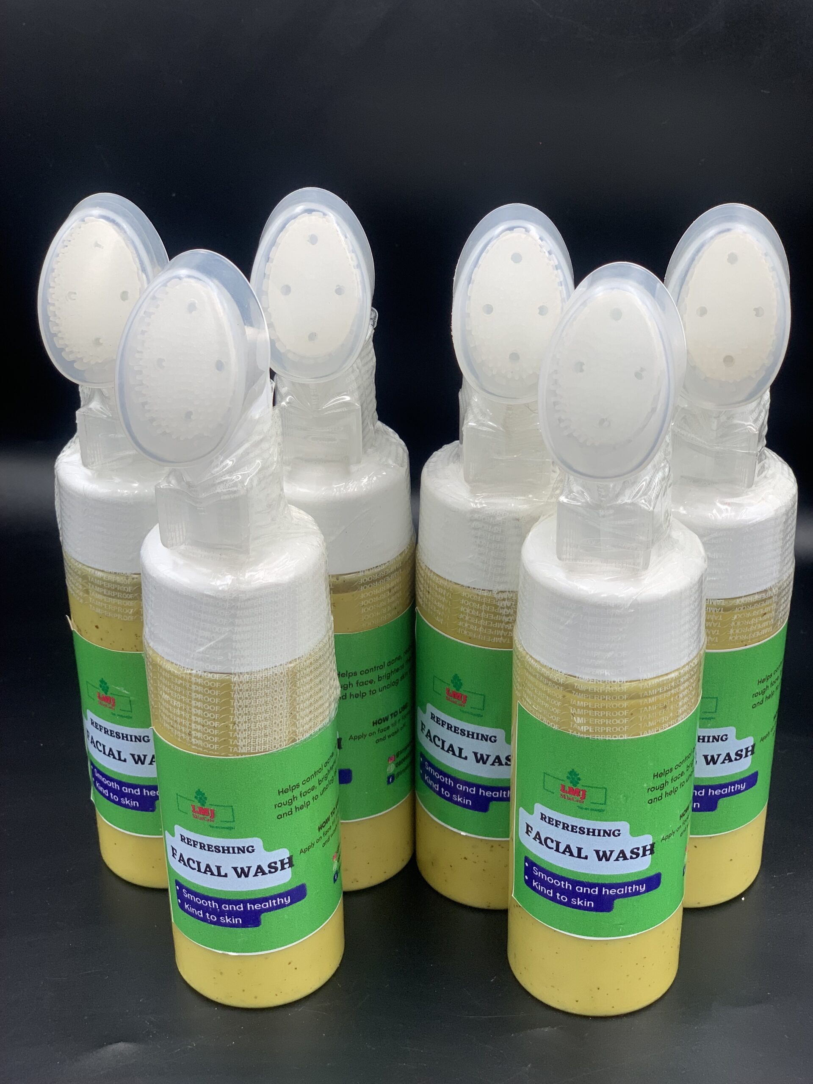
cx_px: 406
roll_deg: +0.1
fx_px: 1628
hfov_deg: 28.0
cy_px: 542
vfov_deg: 36.8
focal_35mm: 52
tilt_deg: -29.0
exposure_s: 1/103
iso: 25
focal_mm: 6
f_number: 2.4
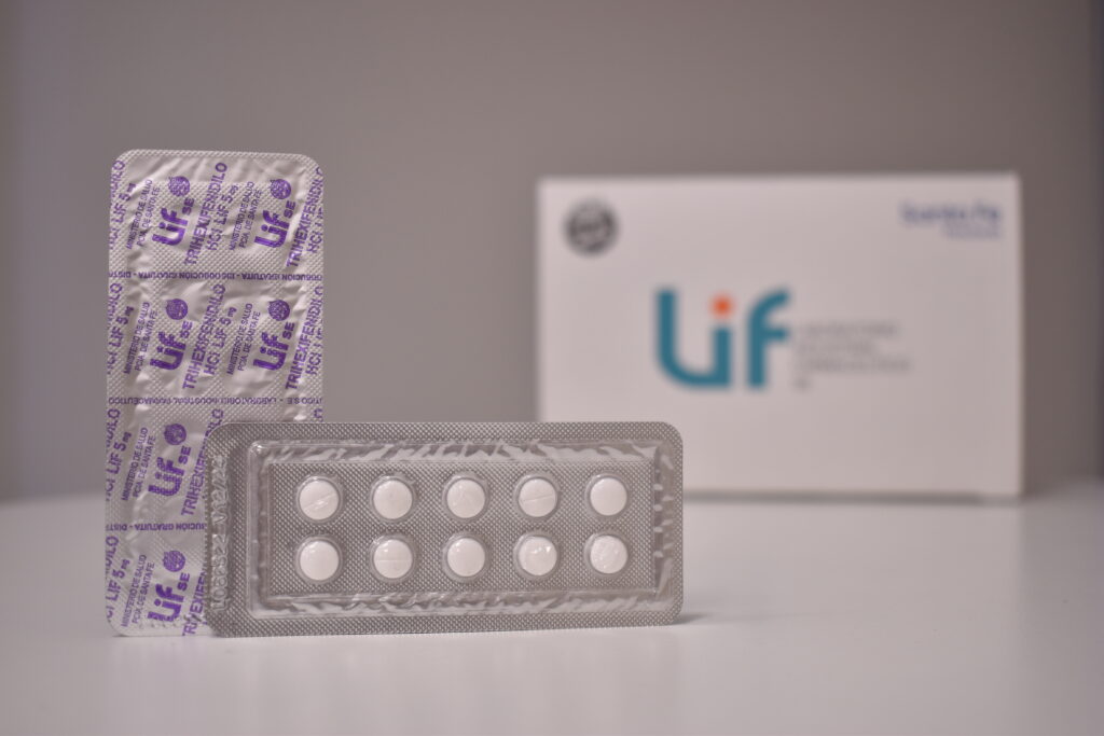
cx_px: 552
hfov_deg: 42.3
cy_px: 368
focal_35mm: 46
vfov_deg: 29.0
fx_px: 1426
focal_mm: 31
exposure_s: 1/50
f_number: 4.2
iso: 200
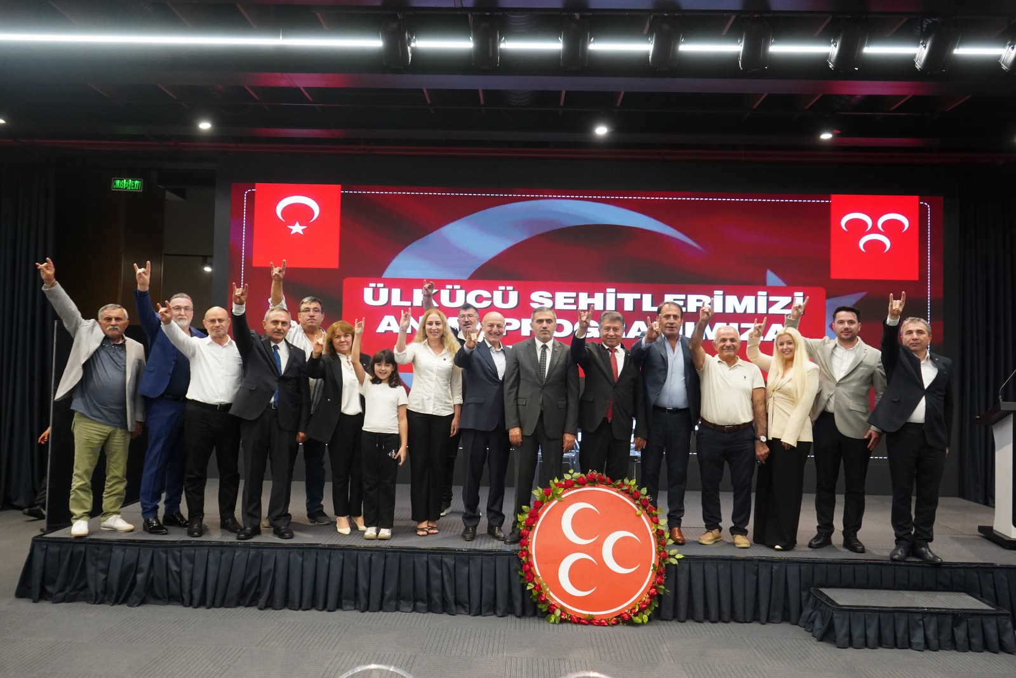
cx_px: 508
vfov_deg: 46.4
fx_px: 790
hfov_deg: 65.5
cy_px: 339
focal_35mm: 28
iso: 4000
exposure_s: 1/160
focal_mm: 28
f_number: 4
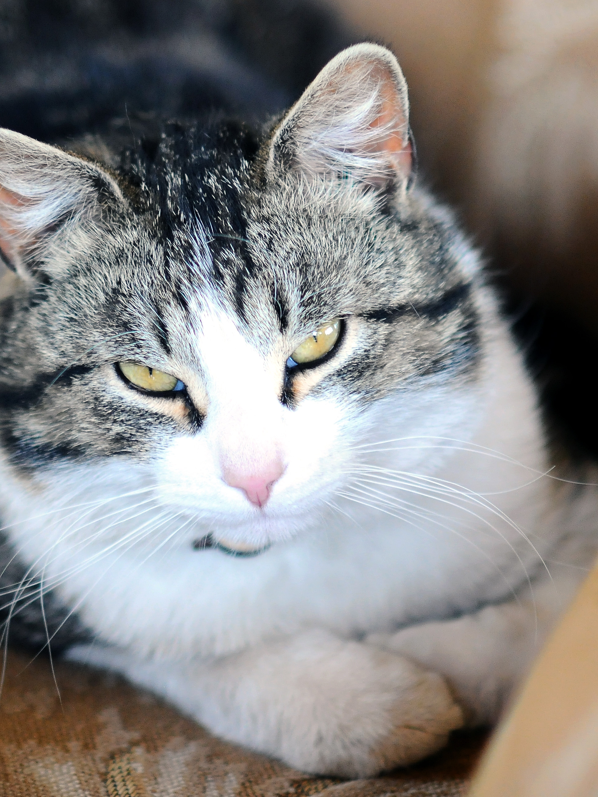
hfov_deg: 7.3
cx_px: 224
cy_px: 396
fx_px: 4671
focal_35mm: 203
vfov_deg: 9.8
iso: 800
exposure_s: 1/250
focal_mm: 85
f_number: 2
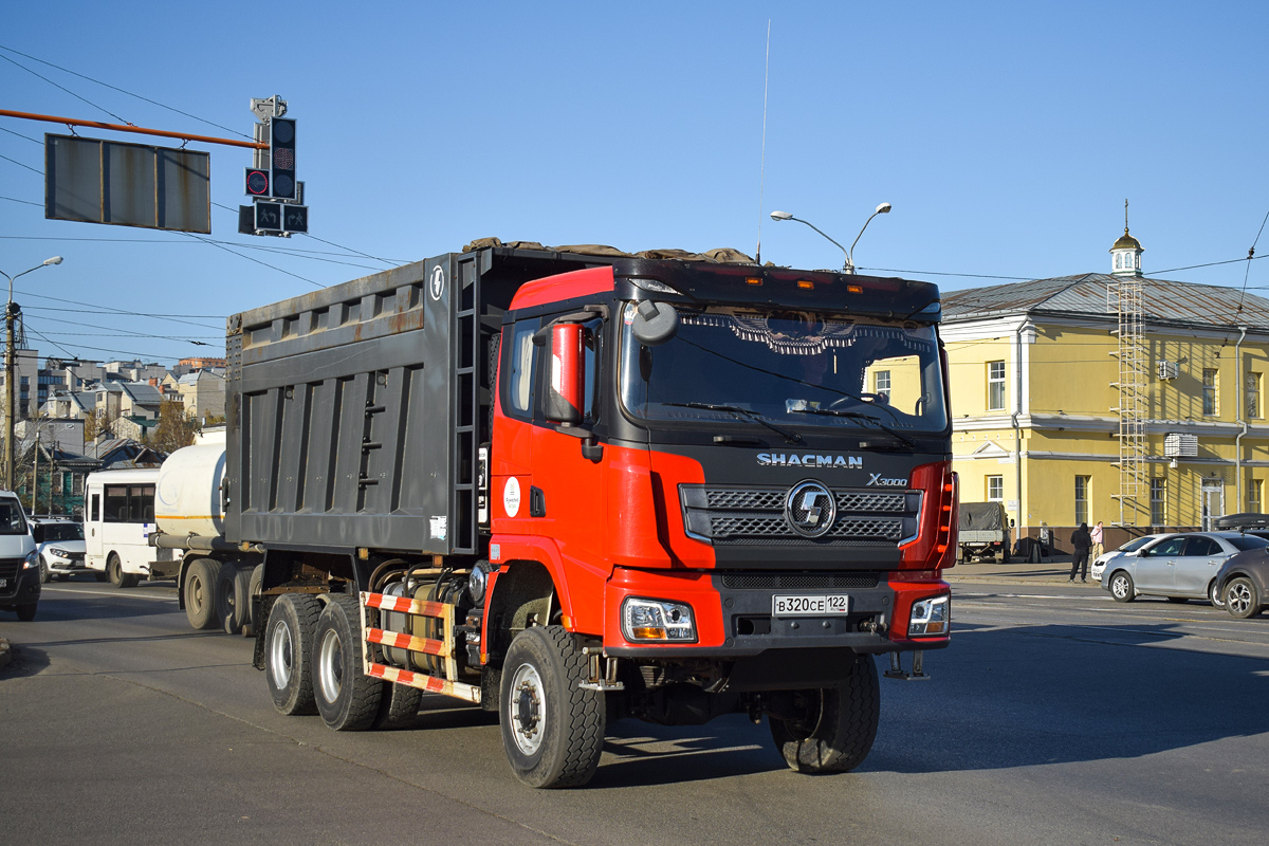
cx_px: 634
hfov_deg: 41.1
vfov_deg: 28.1
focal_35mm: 48
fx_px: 1692
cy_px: 423
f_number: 8
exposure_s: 1/1600
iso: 200
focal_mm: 32
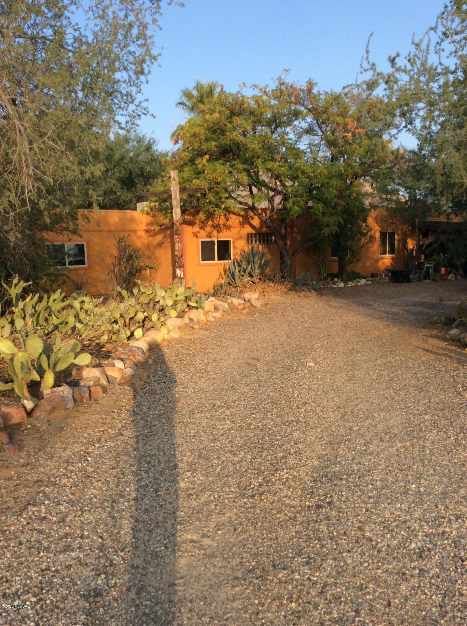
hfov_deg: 44.0
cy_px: 313
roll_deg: +1.6
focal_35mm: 32
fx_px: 577
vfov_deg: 56.9
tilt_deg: -5.9
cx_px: 234
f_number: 2.4
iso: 32
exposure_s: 1/529
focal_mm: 3.3
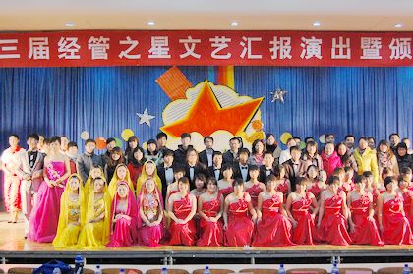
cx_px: 206
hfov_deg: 46.4
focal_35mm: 42
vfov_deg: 31.8
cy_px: 137
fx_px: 481
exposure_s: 1/60
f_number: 5.6
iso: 800
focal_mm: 28
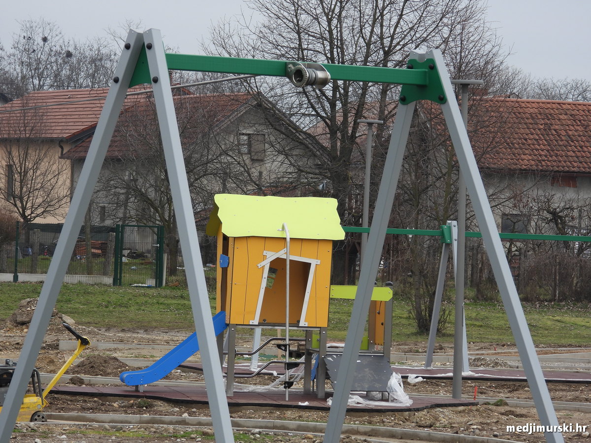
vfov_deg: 6.9
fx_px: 3671
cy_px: 222
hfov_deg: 9.2
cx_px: 296
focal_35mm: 215
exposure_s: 1/200
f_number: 4.5
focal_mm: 38.6
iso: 100
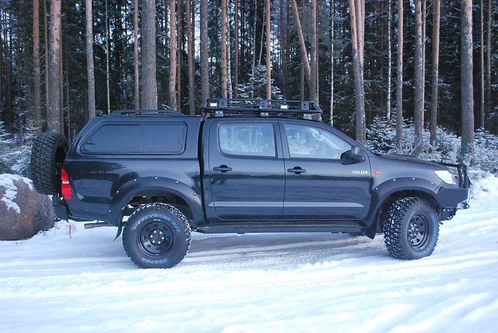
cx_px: 249
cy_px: 166
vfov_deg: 37.0
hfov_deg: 53.1
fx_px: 499
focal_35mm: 36
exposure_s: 1/25
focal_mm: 24
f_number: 4.2
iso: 1600
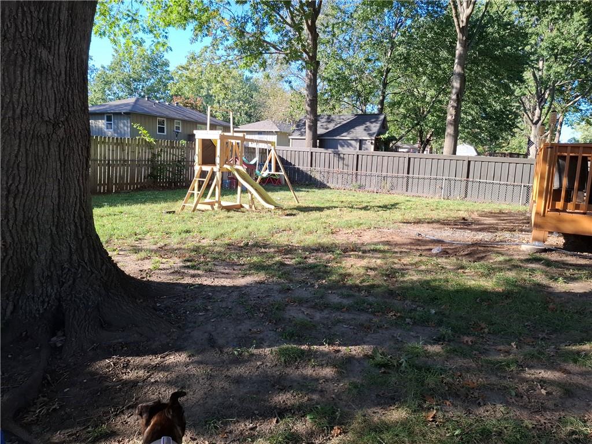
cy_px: 222
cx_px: 296
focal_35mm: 23
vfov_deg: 58.9
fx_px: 393
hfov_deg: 73.9
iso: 50
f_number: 1.8
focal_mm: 5.54
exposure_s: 1/505
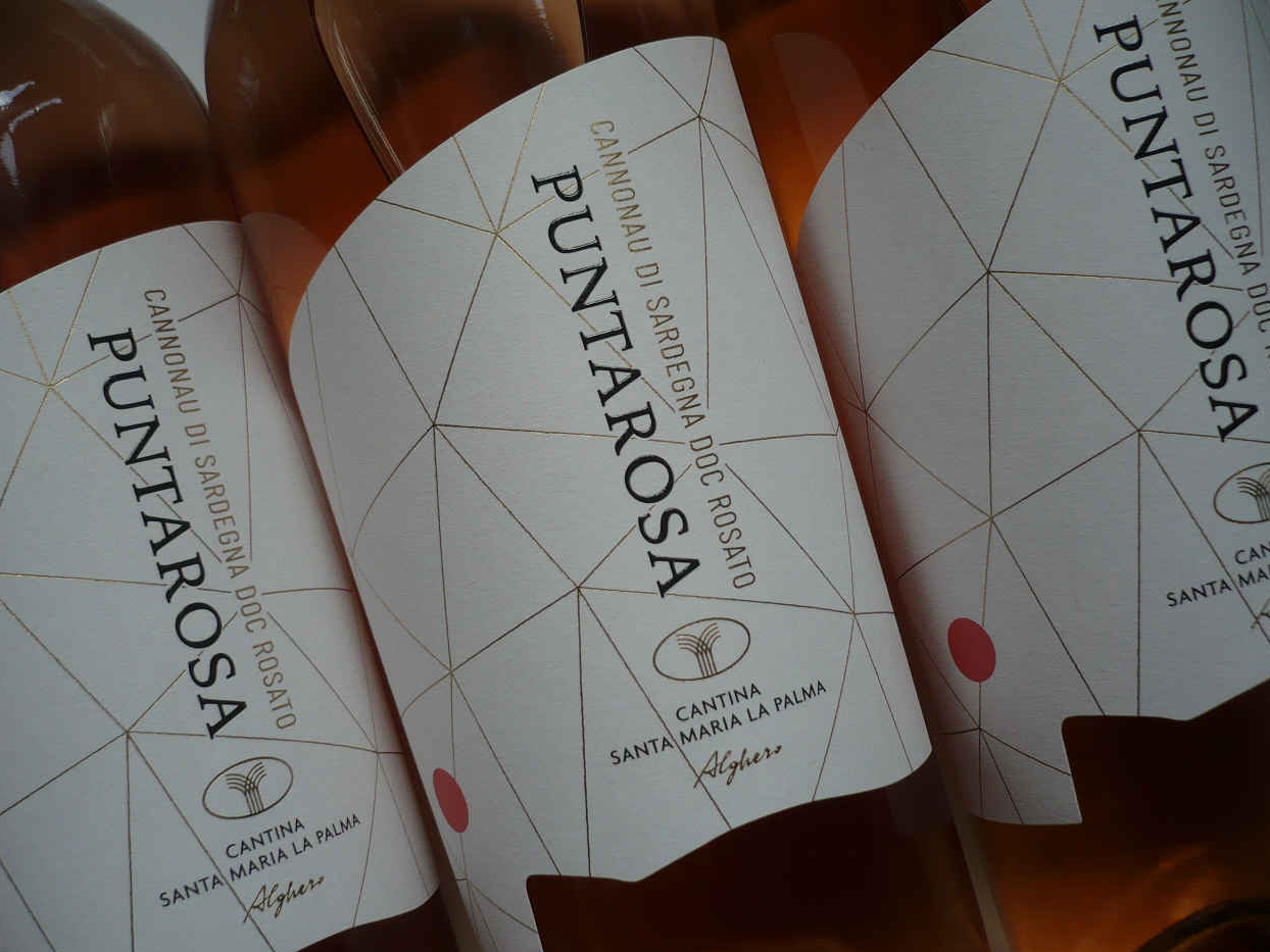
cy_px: 473
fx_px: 1321
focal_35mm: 36
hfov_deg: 51.4
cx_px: 628
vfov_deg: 39.7
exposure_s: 1/320
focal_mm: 5.8
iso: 100
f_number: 2.8
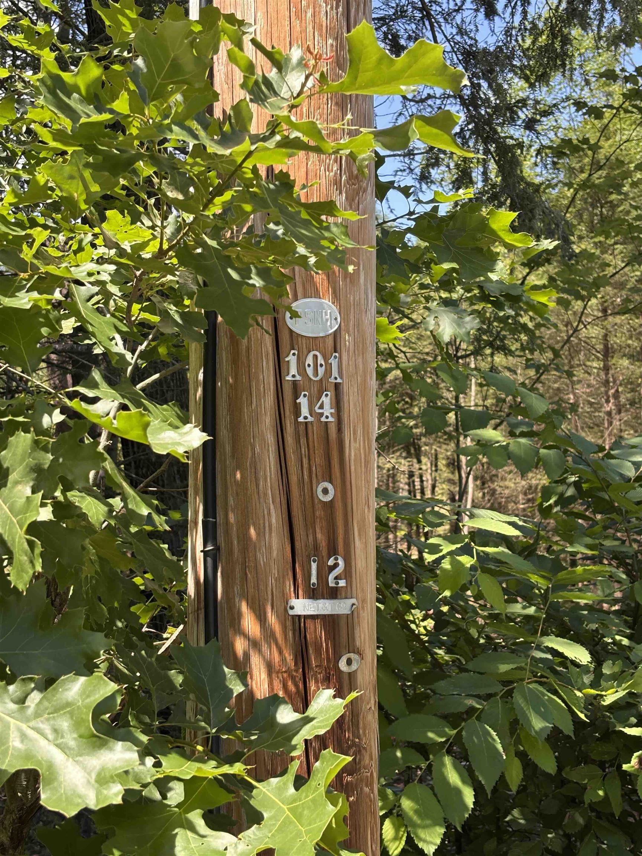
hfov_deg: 28.0
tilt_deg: +6.6
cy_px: 428
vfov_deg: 36.8
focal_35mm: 52
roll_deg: -0.4
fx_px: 1286
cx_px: 321
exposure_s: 1/498
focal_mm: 5.96
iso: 32
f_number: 1.6
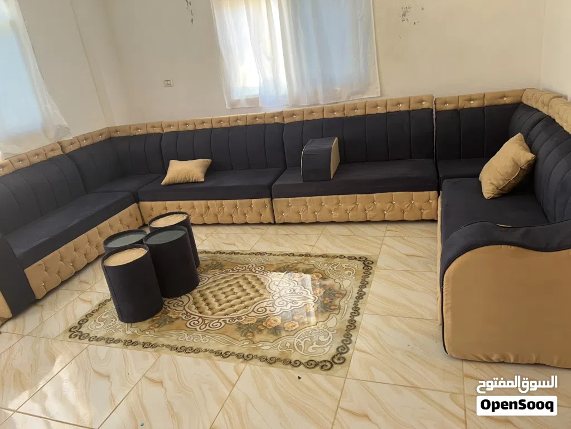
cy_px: 214
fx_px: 429
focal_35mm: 26
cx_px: 286
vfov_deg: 53.1
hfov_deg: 67.3
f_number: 1.5
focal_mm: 5.7
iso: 125
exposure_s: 1/90
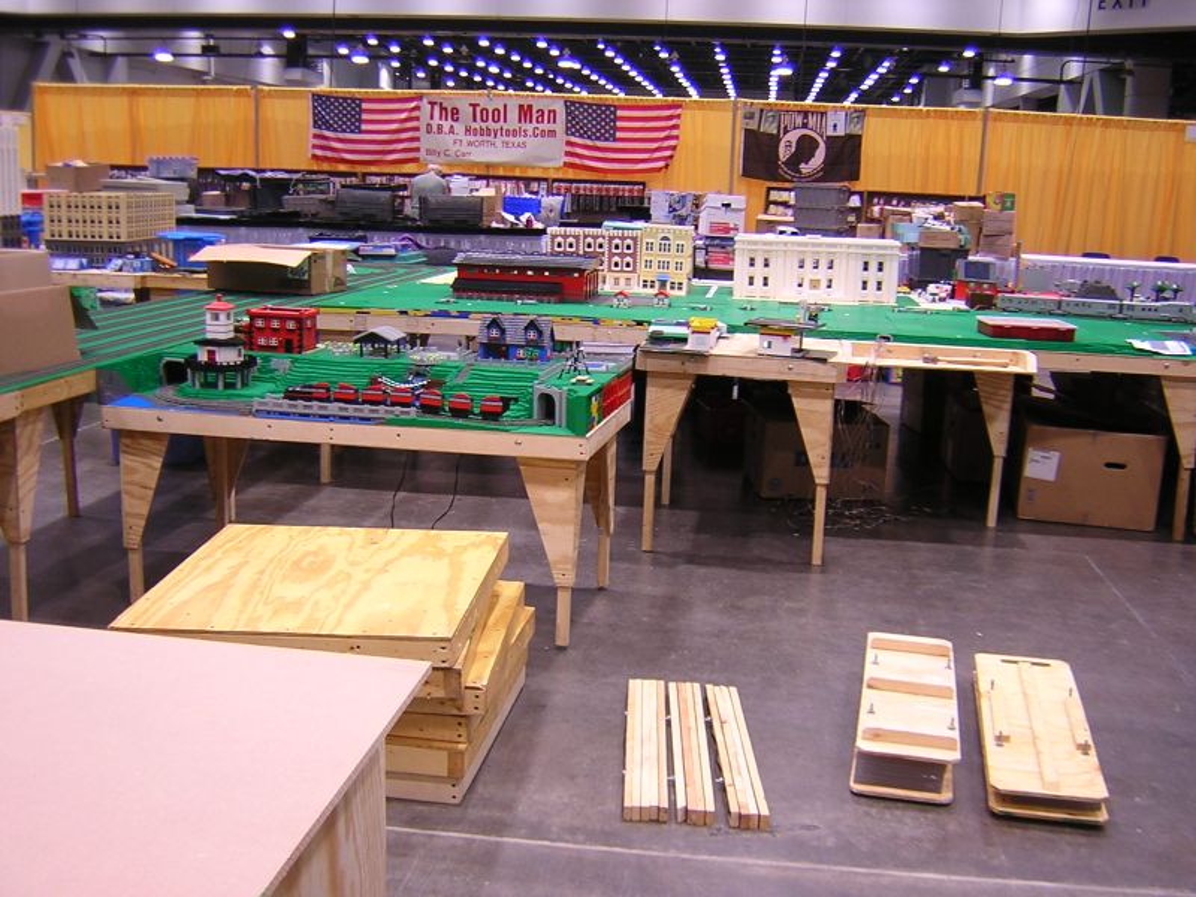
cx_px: 598
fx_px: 1244
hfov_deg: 51.4
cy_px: 448
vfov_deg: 39.7
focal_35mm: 36
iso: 100
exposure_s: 1/6.4
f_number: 2.6
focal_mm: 4.7
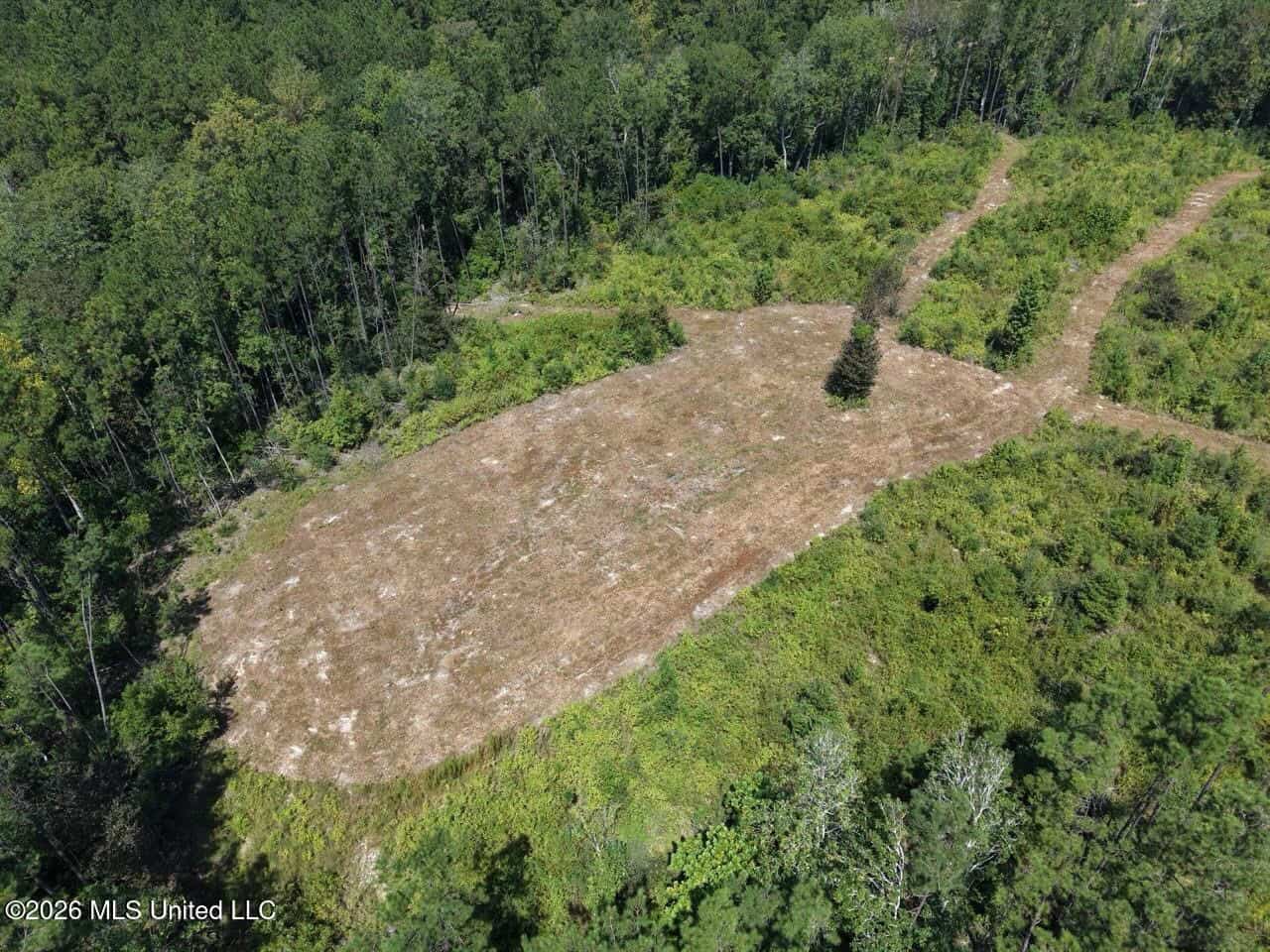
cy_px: 476
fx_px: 881
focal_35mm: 24
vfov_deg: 56.8
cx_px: 635
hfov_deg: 71.6
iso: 100
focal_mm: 8.7
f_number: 1.8
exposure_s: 1/2000
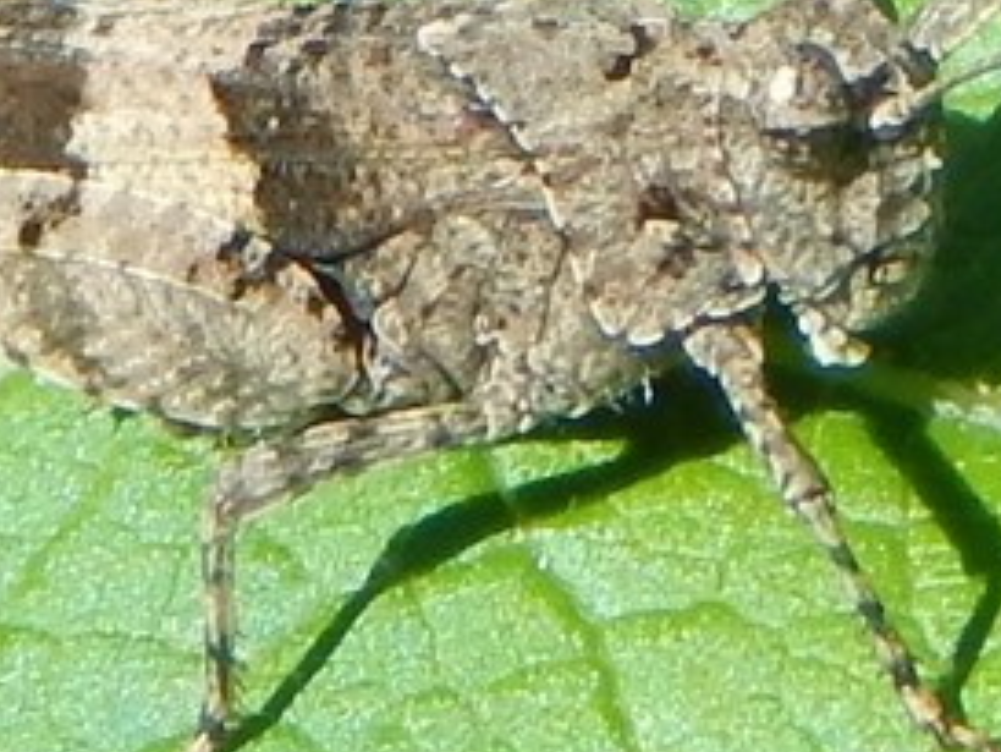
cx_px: 383
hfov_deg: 3.1
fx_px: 18689
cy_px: 73
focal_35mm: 646
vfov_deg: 2.3
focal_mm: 37.1
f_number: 5.4
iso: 125
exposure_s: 1/400
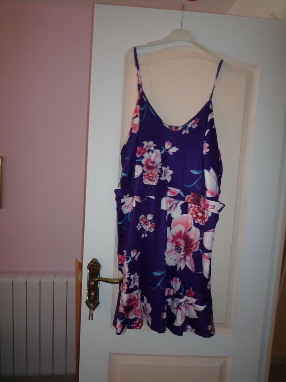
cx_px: 143
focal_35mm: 25
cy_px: 191
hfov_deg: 54.9
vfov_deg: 69.4
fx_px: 275
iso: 100
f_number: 2.8
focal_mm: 4.4
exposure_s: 1/30
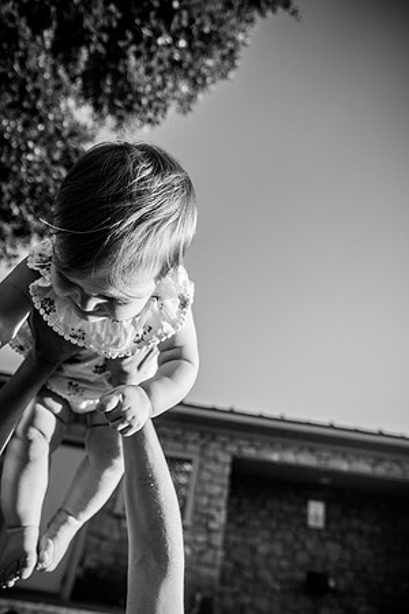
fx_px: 409
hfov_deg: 53.1
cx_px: 204
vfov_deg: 73.7
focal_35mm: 24
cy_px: 307
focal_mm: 24
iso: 400
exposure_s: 1/3200
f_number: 4
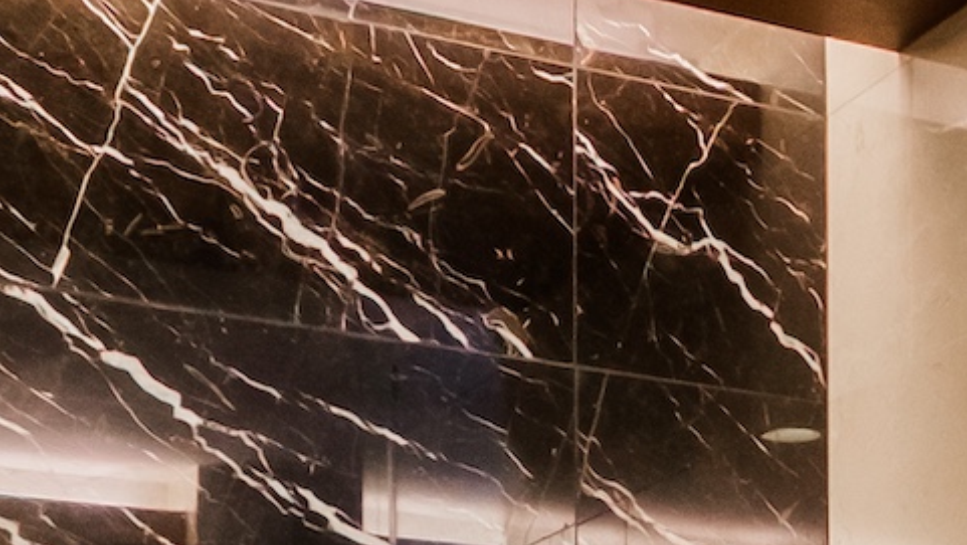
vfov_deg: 11.2
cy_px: 1098
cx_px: 889
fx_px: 2514
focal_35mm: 98
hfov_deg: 21.3
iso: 400
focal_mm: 10
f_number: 7.1
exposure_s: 1/10
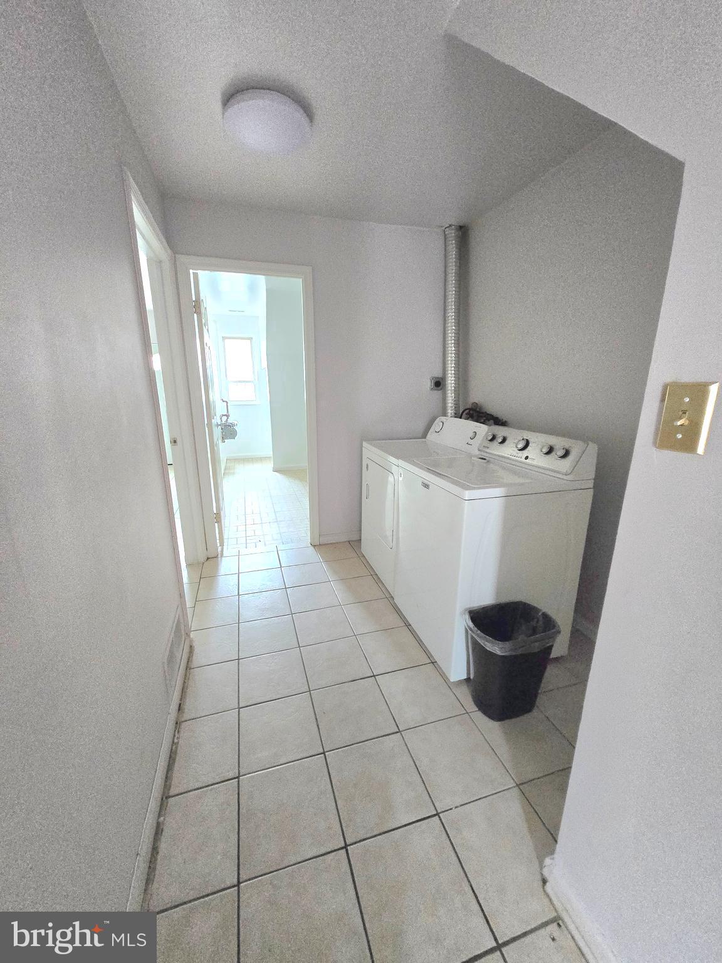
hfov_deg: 89.9
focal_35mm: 13
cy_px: 482
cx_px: 361
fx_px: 362
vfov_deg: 106.2
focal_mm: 1.7
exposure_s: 1/60.2
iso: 1000
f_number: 2.2
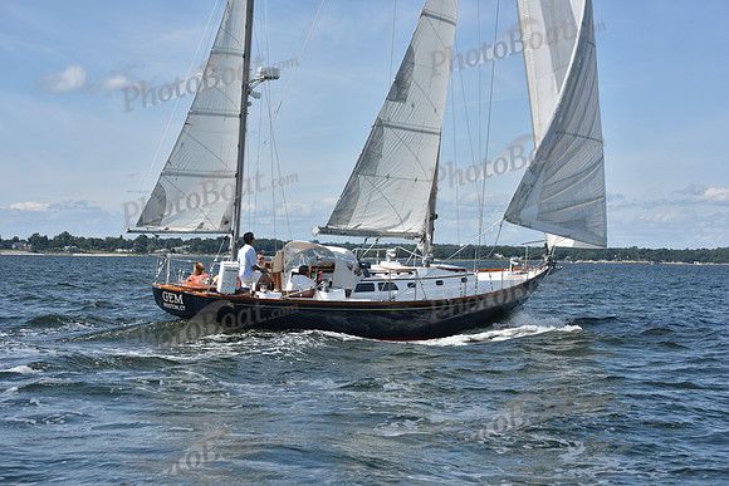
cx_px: 364
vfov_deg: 19.5
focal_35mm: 70
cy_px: 243
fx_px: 1418
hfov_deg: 28.8
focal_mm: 70
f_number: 10
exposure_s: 1/1000
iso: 320
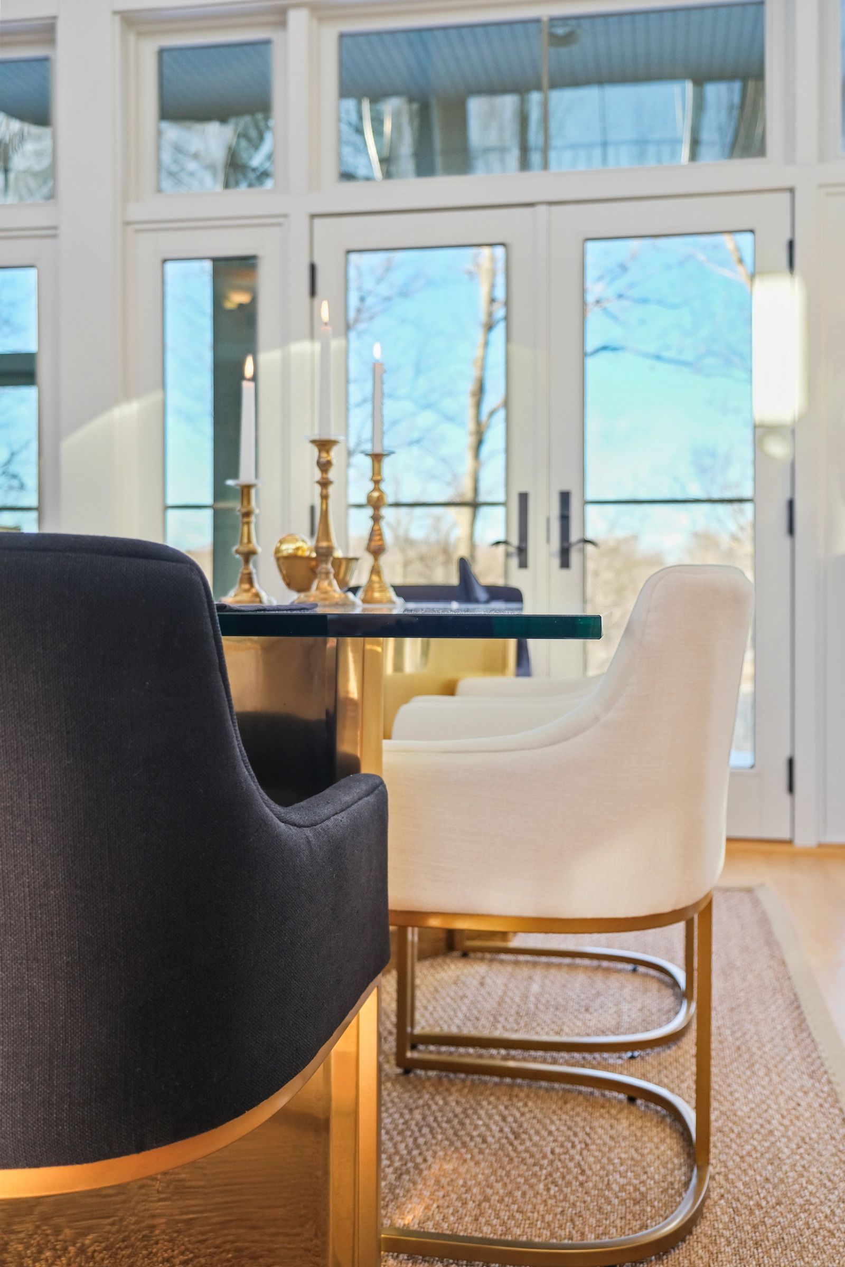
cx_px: 422
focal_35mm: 32
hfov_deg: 41.1
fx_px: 1127
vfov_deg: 58.7
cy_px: 634
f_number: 3.2
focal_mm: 21.4
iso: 400
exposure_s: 1/80
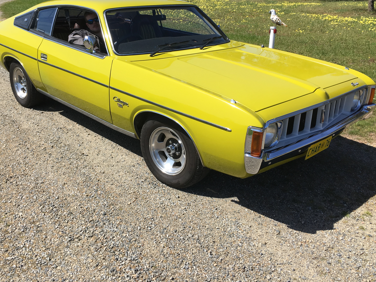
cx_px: 164
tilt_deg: -17.0
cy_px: 111
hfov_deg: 51.2
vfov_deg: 39.5
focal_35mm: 36
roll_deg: -2.8
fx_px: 391
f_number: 2.2
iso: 25
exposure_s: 1/1603
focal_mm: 4.15
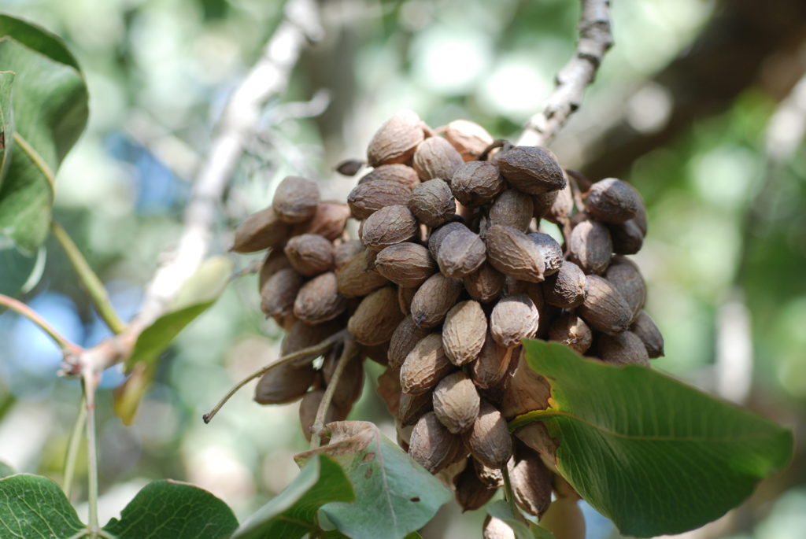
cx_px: 403
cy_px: 270
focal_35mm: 90
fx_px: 2017
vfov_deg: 15.2
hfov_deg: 22.6
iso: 250
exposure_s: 1/320
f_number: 4.5
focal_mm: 60
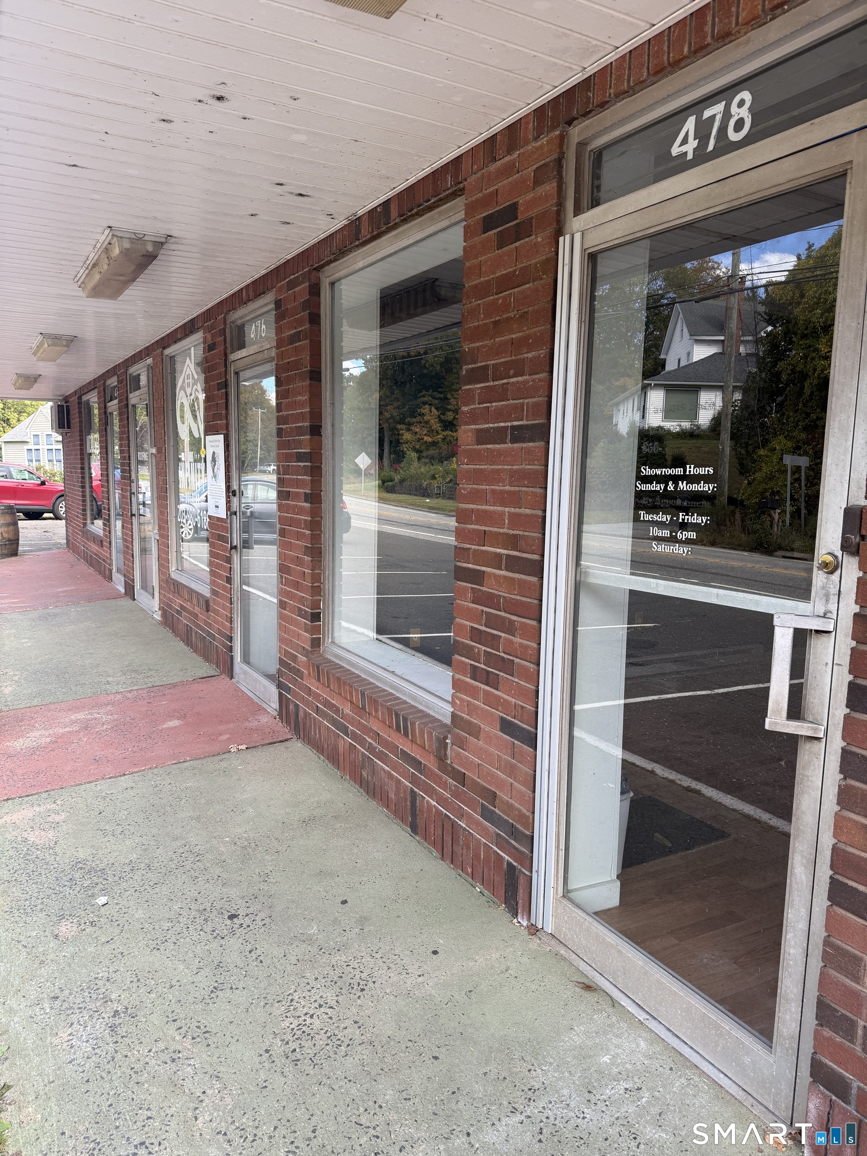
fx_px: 801
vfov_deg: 71.6
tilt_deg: -6.2
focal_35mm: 24
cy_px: 578
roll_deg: -1.6
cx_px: 434
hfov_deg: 56.8
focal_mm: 6.76
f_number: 1.78
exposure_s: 1/403
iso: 80
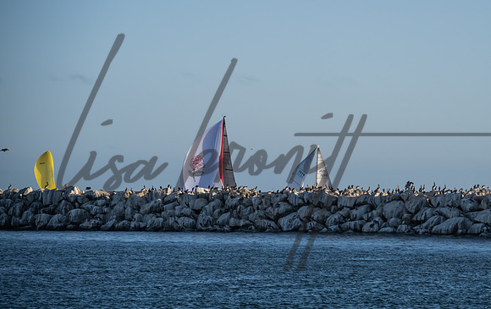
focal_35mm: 215
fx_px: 2888
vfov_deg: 6.1
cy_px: 148
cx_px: 314
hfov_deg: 9.7
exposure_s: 1/1600
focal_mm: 165
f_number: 6.3
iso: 320
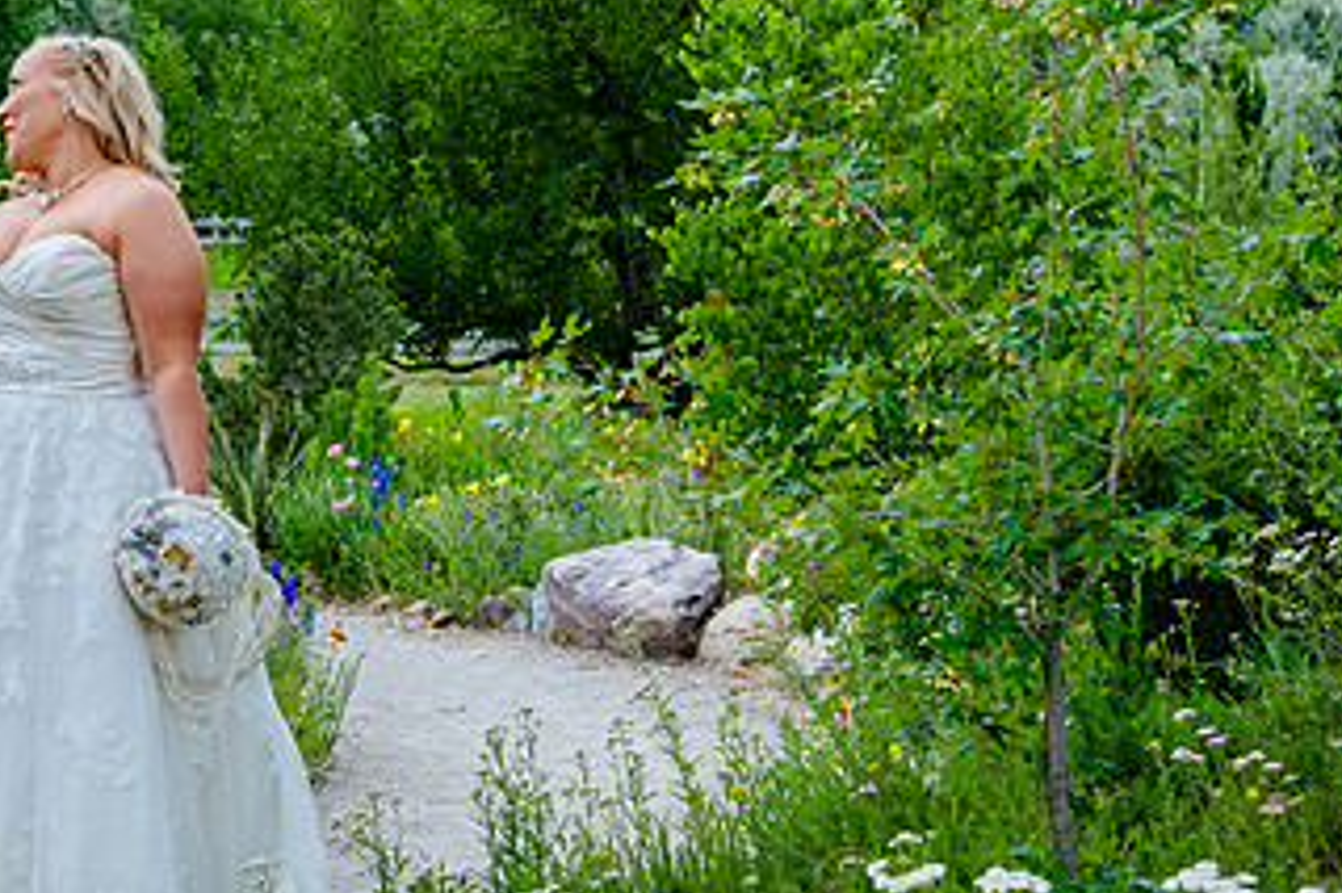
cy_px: 297
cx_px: 407
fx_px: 3800
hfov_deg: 19.9
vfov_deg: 13.4
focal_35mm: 102
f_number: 5
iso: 640
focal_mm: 52
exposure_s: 1/400
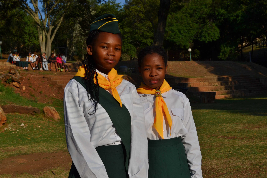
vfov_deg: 25.1
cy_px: 89
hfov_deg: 36.9
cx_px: 134
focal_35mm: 54
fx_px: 400
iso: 100
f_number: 10
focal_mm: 36
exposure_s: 1/400
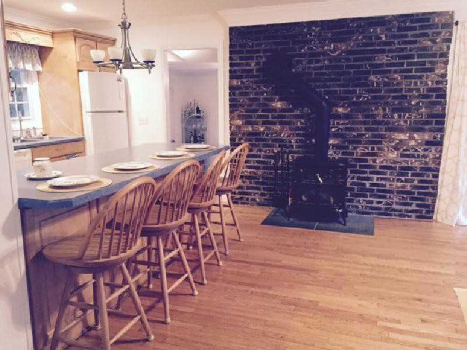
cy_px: 175
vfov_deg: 48.2
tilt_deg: -10.3
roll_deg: -0.2
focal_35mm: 29
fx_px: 391
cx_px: 234
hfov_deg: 61.7
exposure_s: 1/20
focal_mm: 4.15
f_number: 2.2
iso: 250
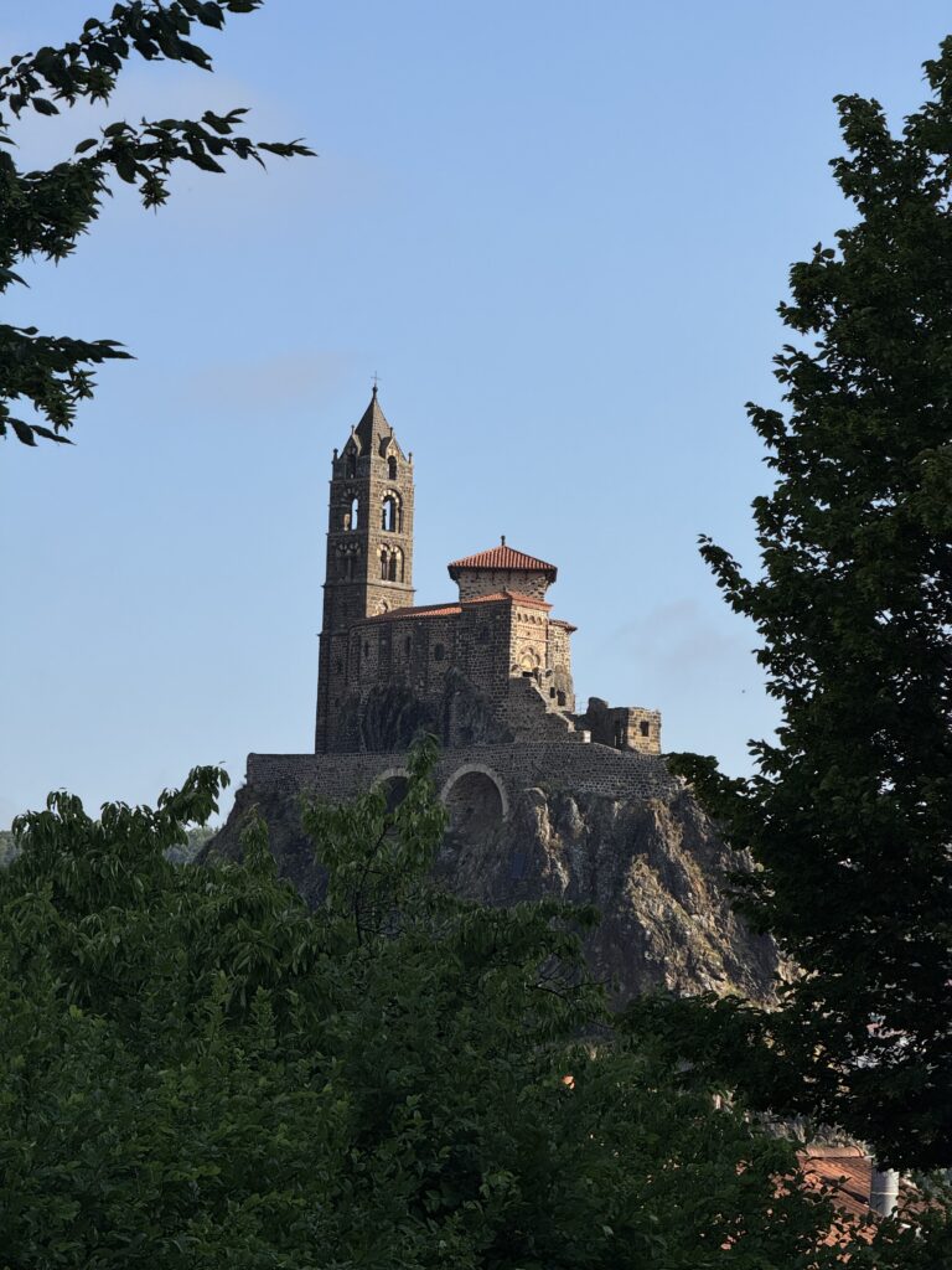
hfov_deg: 12.3
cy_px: 635
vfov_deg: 16.4
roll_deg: -1.6
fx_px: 4400
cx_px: 476
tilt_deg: +5.7
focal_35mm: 120
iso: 50
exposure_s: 1/2083
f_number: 2.8
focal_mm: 15.66
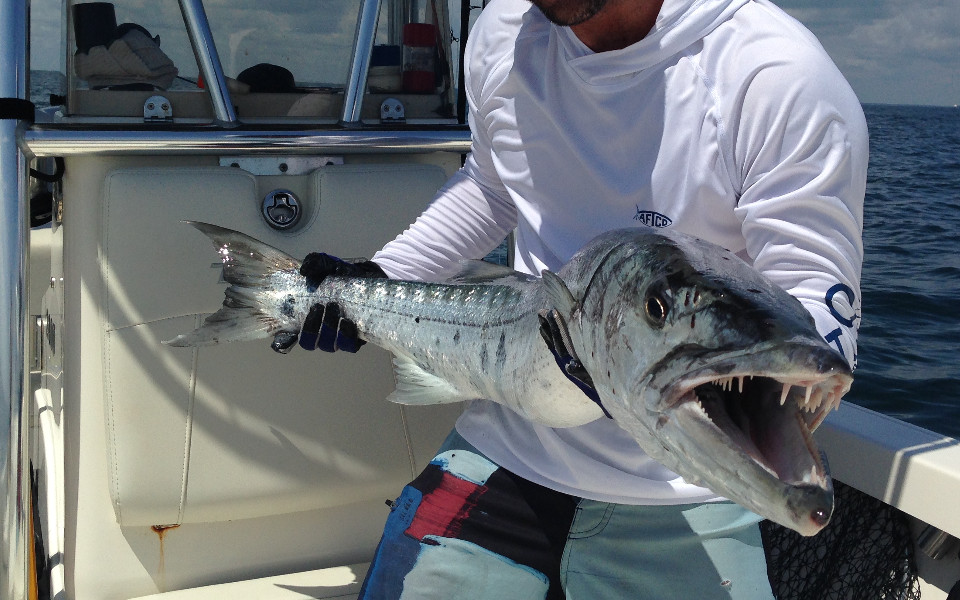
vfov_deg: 28.0
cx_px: 497
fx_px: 1203
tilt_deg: -8.6
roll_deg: -2.2
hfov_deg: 43.5
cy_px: 253
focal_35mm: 46
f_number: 2.4
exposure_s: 1/4926
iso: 50
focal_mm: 4.12
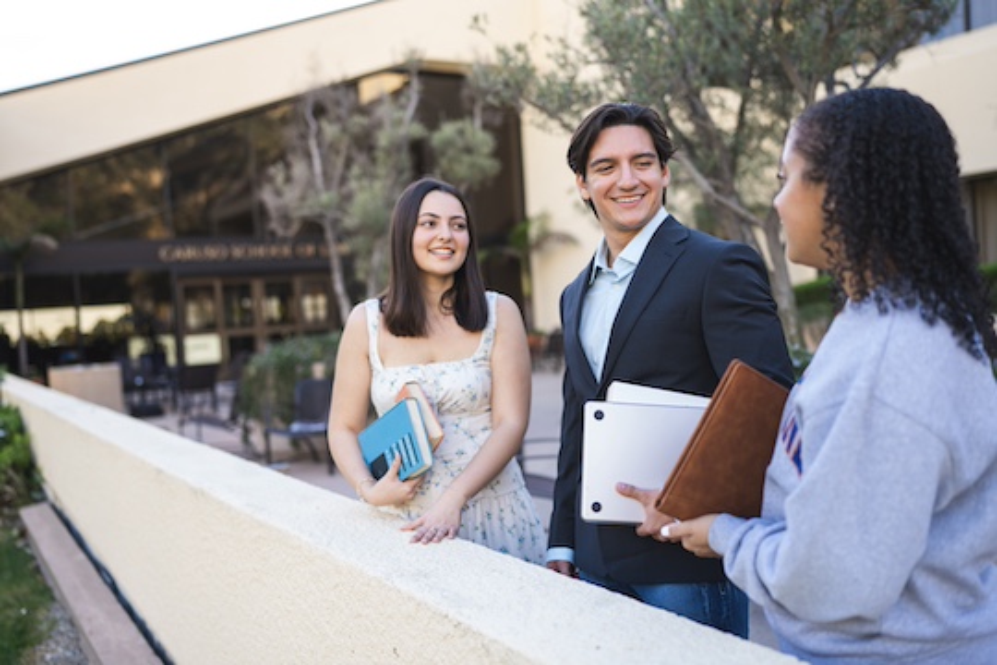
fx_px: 969
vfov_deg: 37.9
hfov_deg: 54.4
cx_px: 498
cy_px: 332
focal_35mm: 35
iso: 50
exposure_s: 1/250
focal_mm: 35
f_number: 1.8
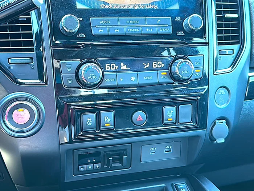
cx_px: 127
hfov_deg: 45.8
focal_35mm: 41
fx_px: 301
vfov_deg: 35.1
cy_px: 96
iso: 200
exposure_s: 1/40
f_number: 1.78
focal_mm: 6.86
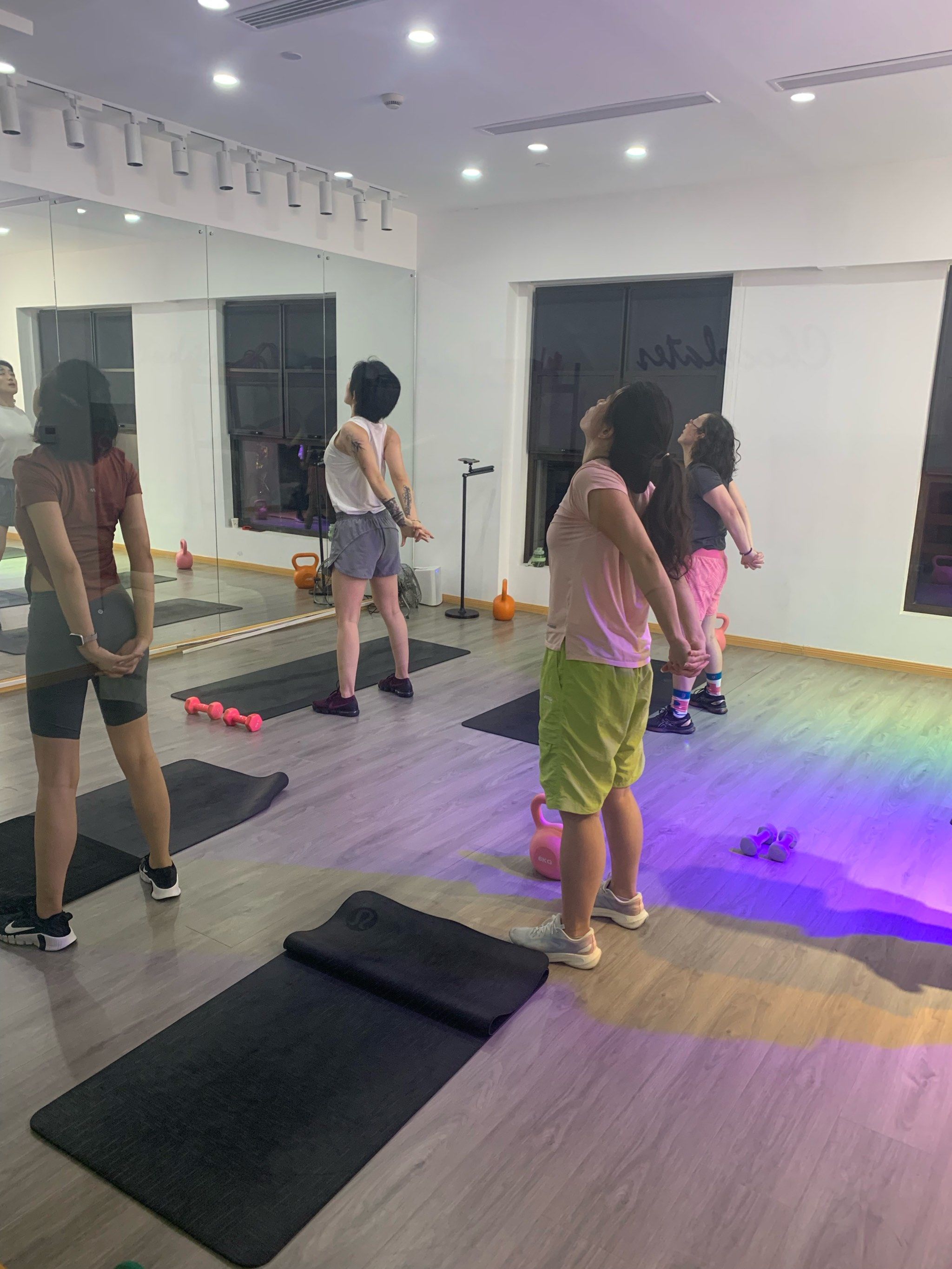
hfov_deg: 53.1
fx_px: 953
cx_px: 476
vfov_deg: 67.3
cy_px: 634
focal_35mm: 26
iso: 100
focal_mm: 4.25
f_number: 1.8
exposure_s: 1/60
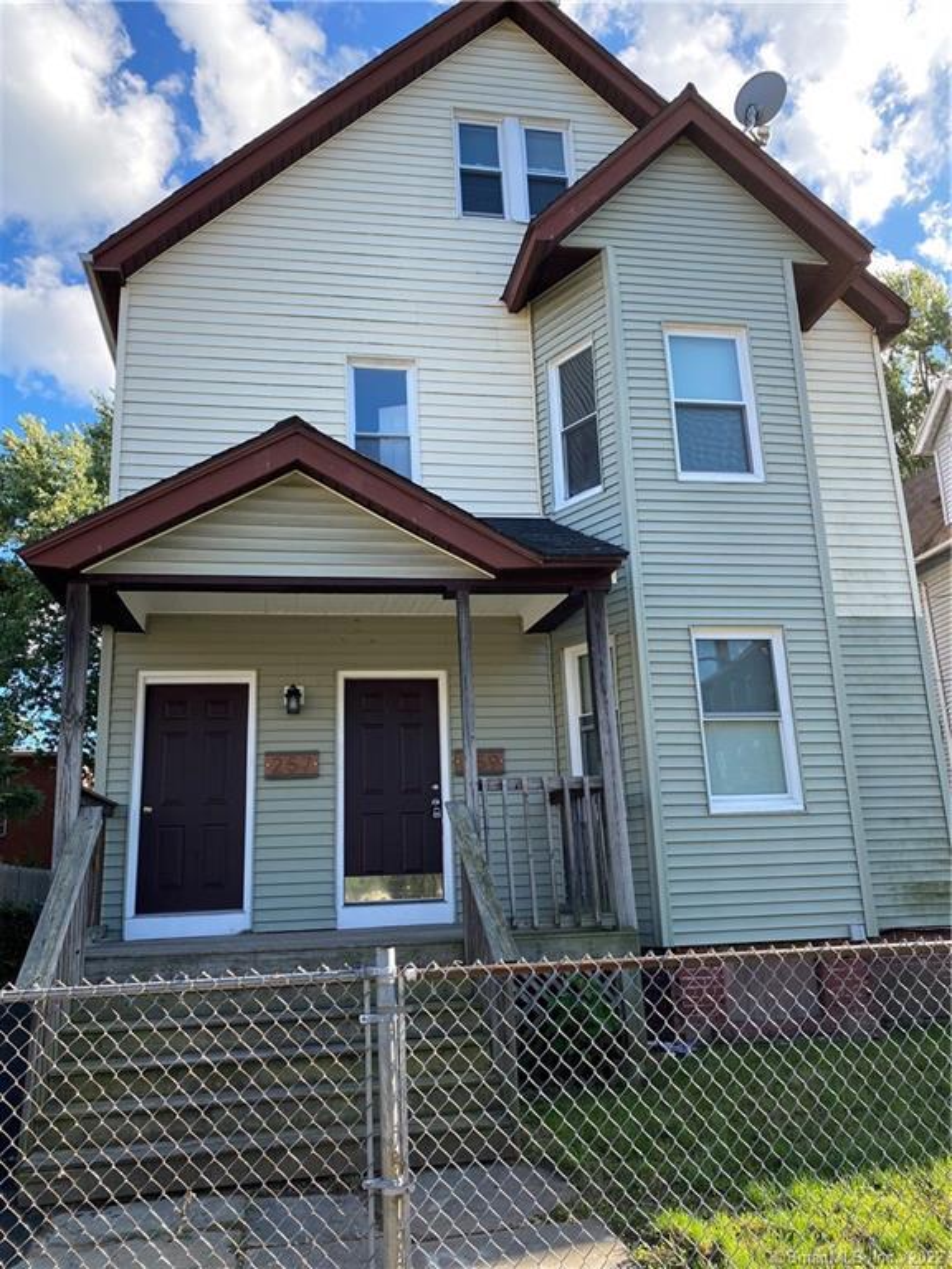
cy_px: 634
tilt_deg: +15.5
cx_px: 476
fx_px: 953
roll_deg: +2.2
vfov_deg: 67.3
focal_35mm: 26
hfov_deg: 53.1
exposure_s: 1/557
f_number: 1.8
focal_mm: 4.25
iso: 32
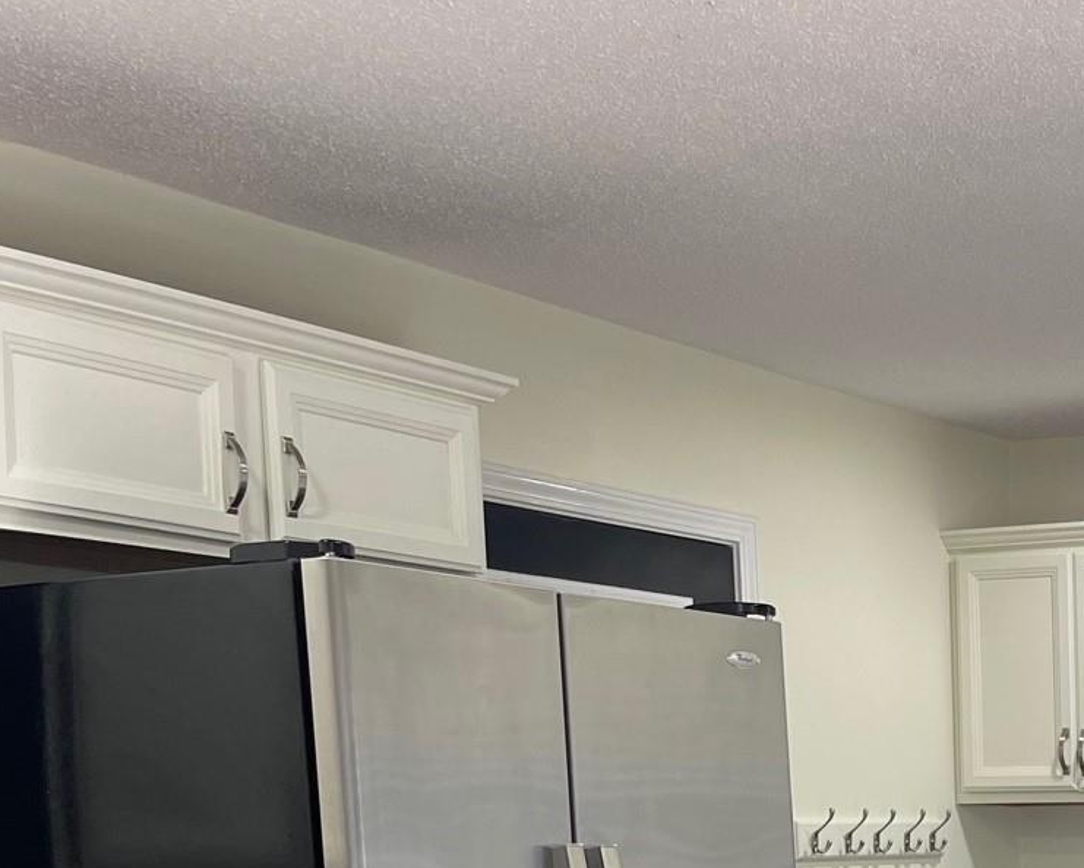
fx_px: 2214
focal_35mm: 69
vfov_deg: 20.7
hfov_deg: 24.7
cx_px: 1325
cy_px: 1045
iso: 100
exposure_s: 1/120
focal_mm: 5.1
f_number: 1.6
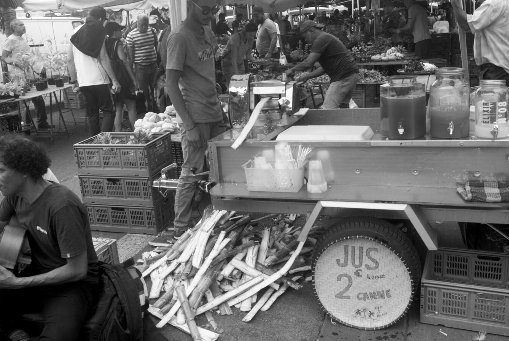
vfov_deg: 42.4
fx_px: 439
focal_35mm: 31
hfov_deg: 60.2
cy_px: 152
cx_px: 245
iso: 100
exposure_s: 1/60
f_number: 8
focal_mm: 18
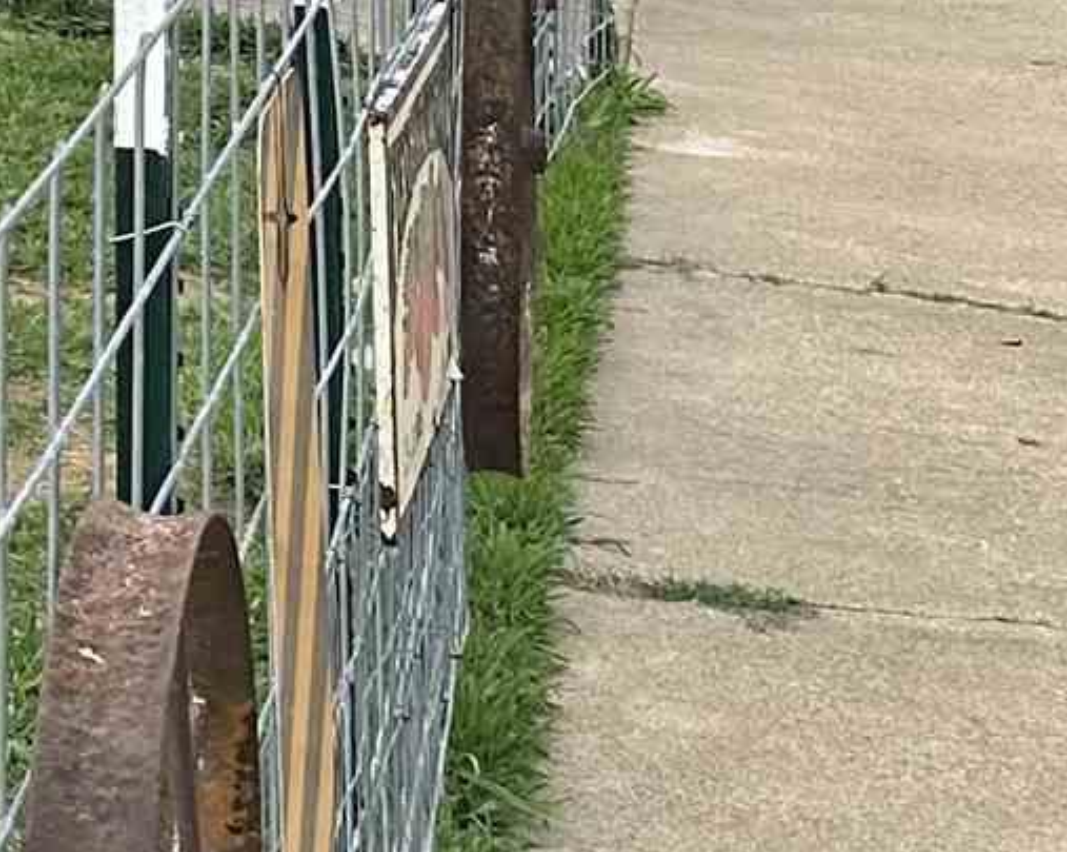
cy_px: -745
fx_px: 4482
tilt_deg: -0.7
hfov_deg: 10.3
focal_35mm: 142
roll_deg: +1.0
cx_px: -1995
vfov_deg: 10.2
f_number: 1.78
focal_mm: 6.86
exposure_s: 1/2469
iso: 80
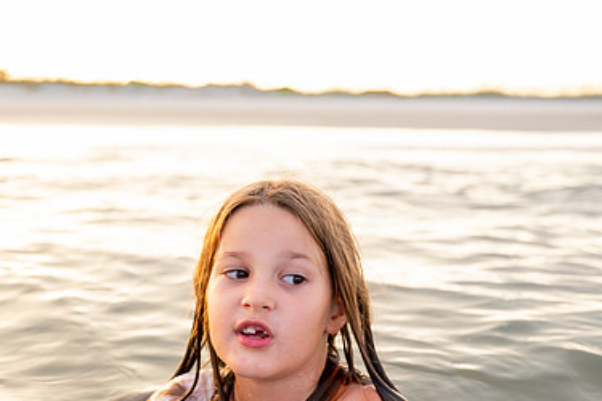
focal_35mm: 47
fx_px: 786
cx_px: 205
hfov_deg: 41.4
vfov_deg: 28.5
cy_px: 253
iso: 640
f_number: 2.8
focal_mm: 28
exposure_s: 1/200
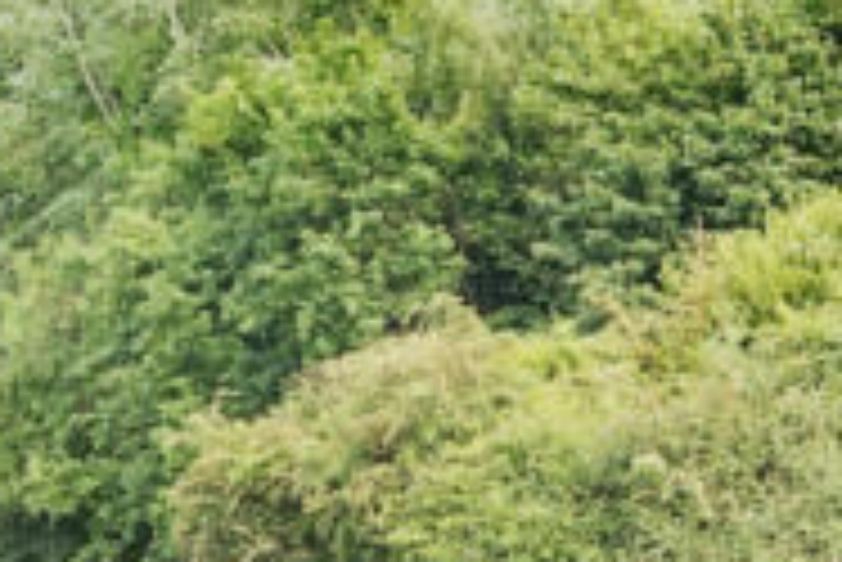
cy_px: 533
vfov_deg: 10.8
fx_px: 2949
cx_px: -349
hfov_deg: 15.2
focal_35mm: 126
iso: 400
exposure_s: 1/80
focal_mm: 24
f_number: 8
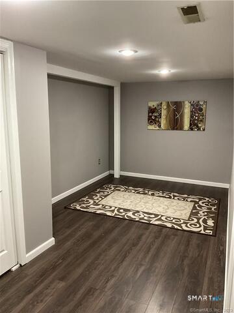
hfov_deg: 48.2
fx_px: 261
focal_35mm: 29
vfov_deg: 61.7
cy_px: 156
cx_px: 117
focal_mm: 3
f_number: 1.8
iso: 250
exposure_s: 1/40
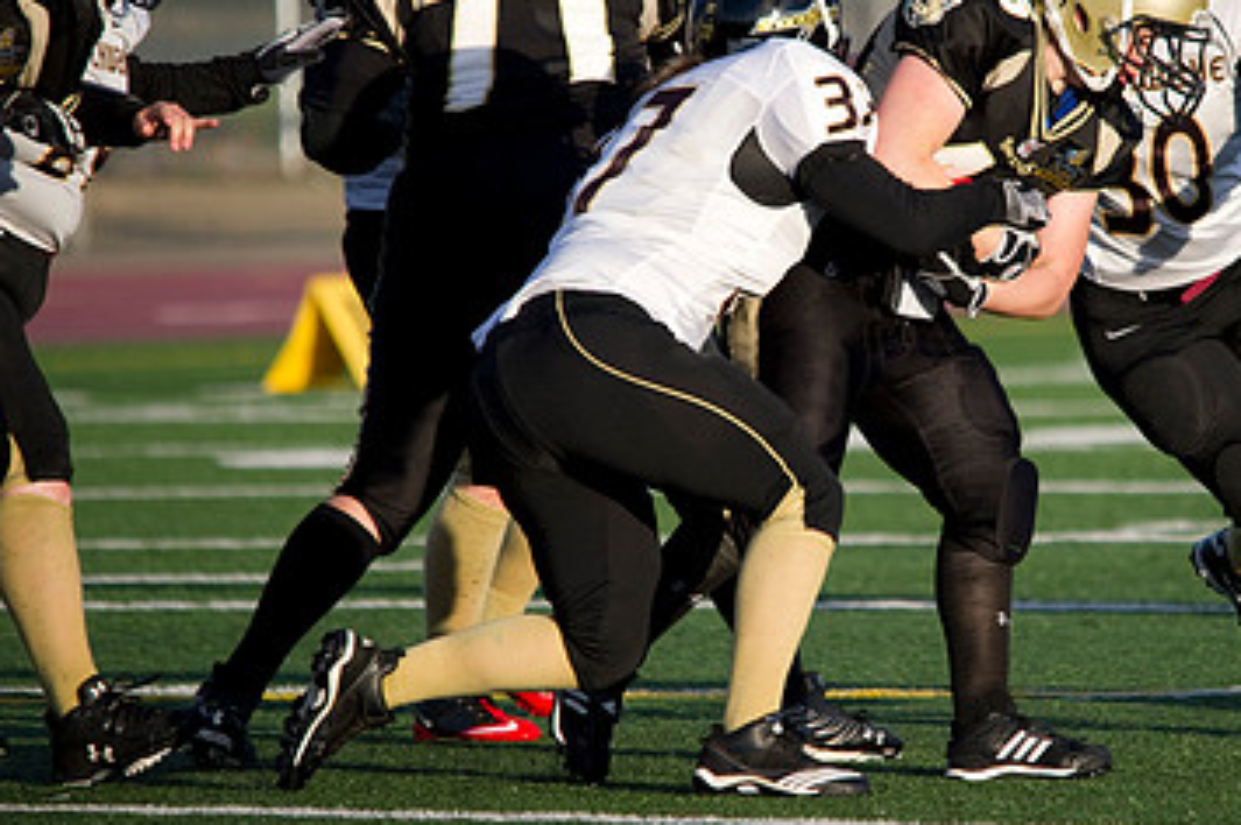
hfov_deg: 2.8
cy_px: 360
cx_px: 895
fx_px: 25348
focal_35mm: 736
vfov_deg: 1.9
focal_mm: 450
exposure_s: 1/1000
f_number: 6.3
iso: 560
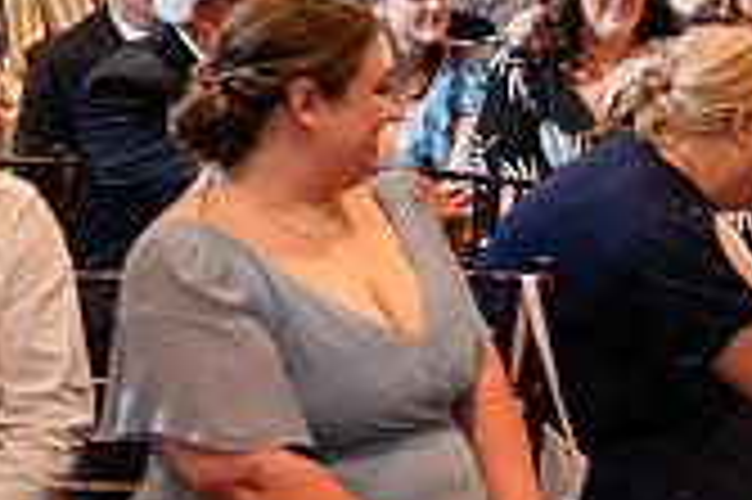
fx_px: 2149
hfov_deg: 18.2
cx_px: 1036
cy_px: 173
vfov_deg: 13.2
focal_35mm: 103
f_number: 3.5
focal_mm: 28
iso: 3200
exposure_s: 1/200
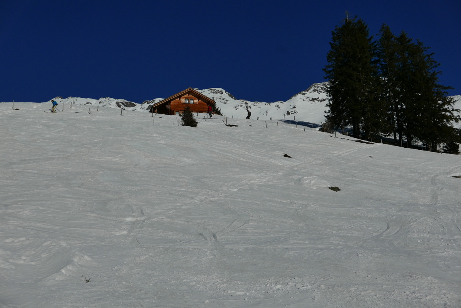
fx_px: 794
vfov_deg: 21.9
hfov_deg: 32.4
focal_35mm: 62
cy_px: 154
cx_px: 230
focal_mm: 28.2
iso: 200
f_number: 5.6
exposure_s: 1/6400
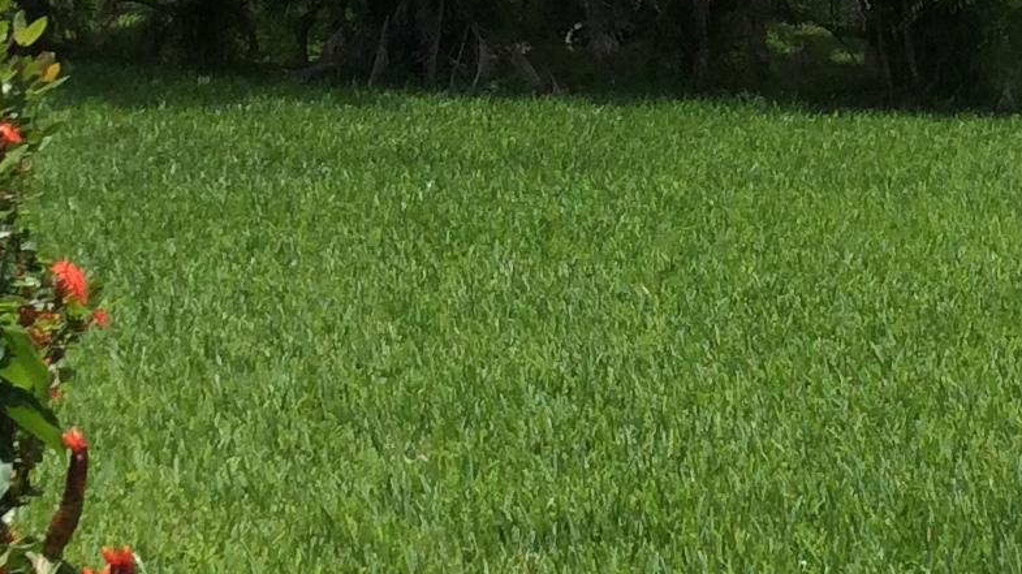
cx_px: 760
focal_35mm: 115
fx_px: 3115
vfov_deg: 10.3
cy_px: -155
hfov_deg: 18.5
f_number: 2.4
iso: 32
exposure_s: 1/2203
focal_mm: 3.3
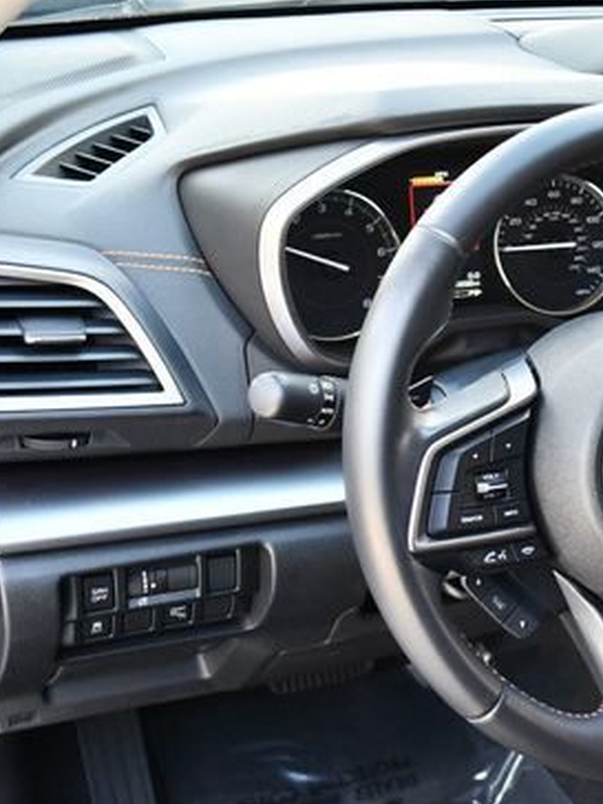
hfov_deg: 22.8
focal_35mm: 61
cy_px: 440
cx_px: 643
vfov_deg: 31.7
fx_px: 1417
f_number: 3.5
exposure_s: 1/200
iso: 800
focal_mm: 18
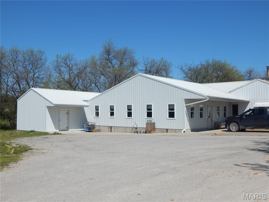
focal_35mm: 38
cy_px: 101
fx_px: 295
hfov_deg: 49.0
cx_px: 134
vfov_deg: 37.7
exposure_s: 1/1000
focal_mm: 6.8
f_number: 6.9
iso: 125
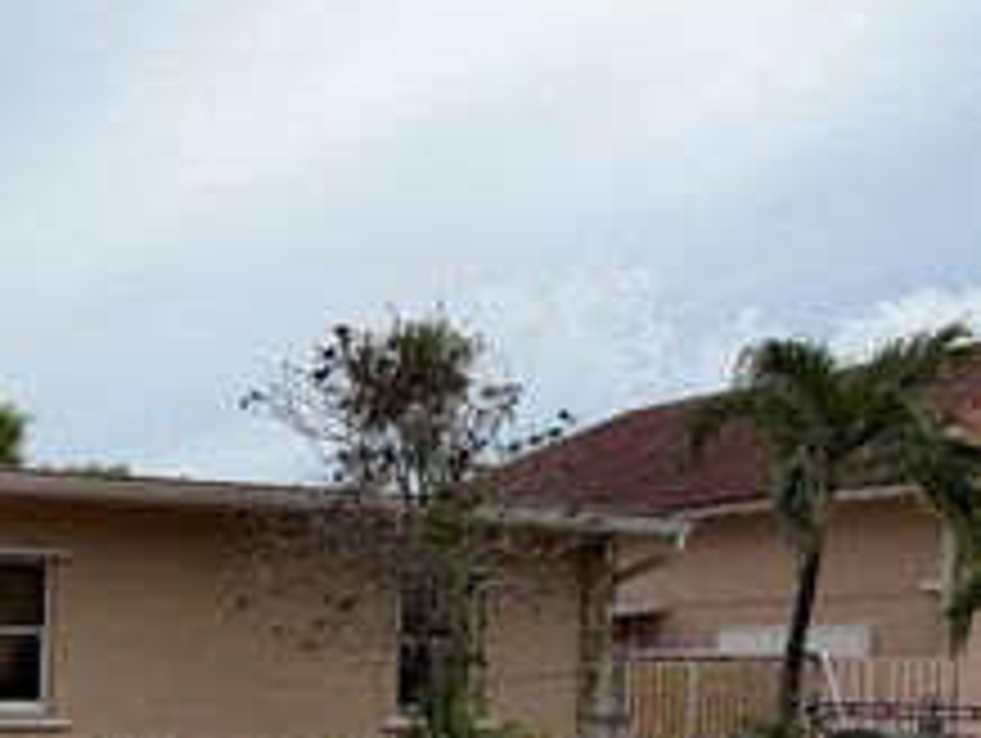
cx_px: -135
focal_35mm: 55
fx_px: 1560
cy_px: 749
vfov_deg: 25.2
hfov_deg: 30.6
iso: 80
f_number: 1.78
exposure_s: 1/6173
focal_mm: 6.76
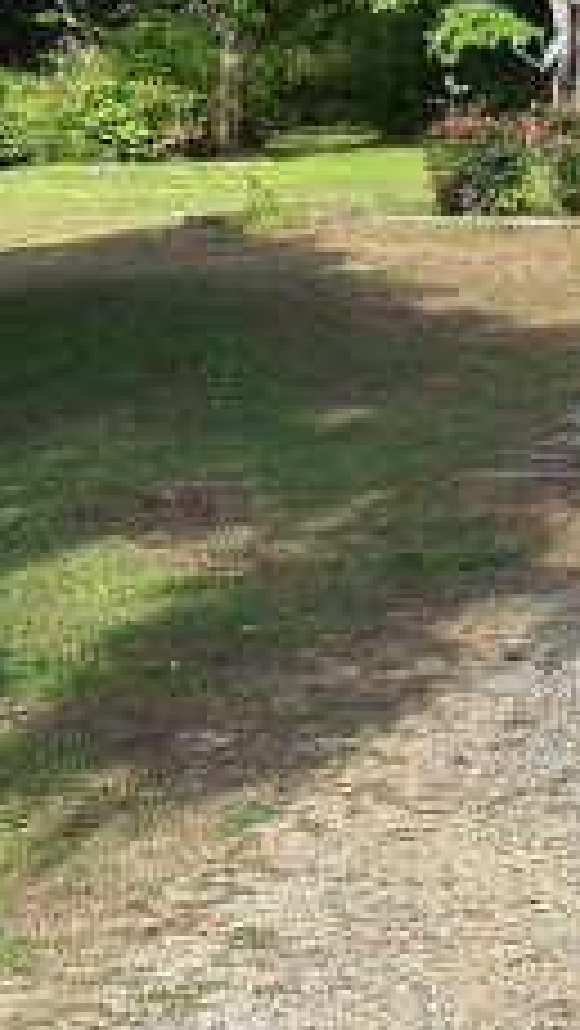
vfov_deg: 18.1
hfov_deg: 10.0
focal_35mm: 117
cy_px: 193
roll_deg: -1.7
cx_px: 926
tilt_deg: -8.4
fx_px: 3195
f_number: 1.78
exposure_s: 1/1289
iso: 64
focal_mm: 6.86
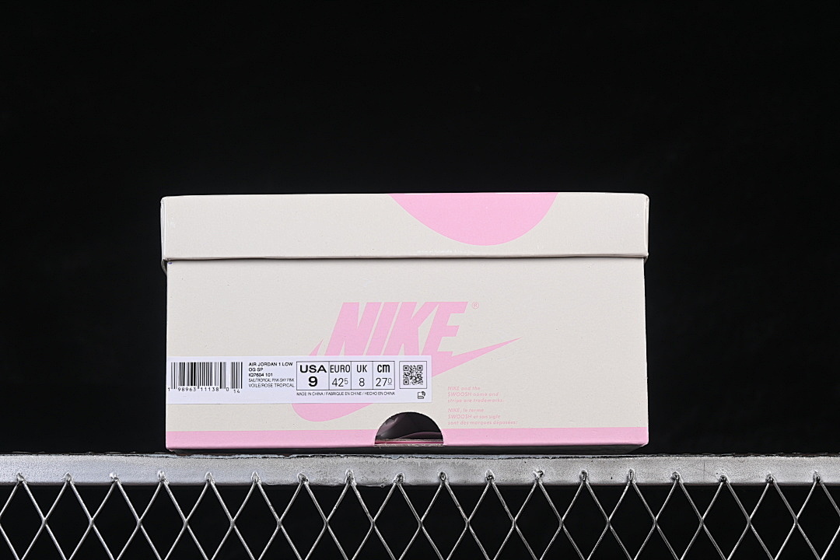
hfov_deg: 27.0
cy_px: 280
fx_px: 1750
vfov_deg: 18.2
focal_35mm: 75
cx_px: 420
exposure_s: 1/80
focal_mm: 50
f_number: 8
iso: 160
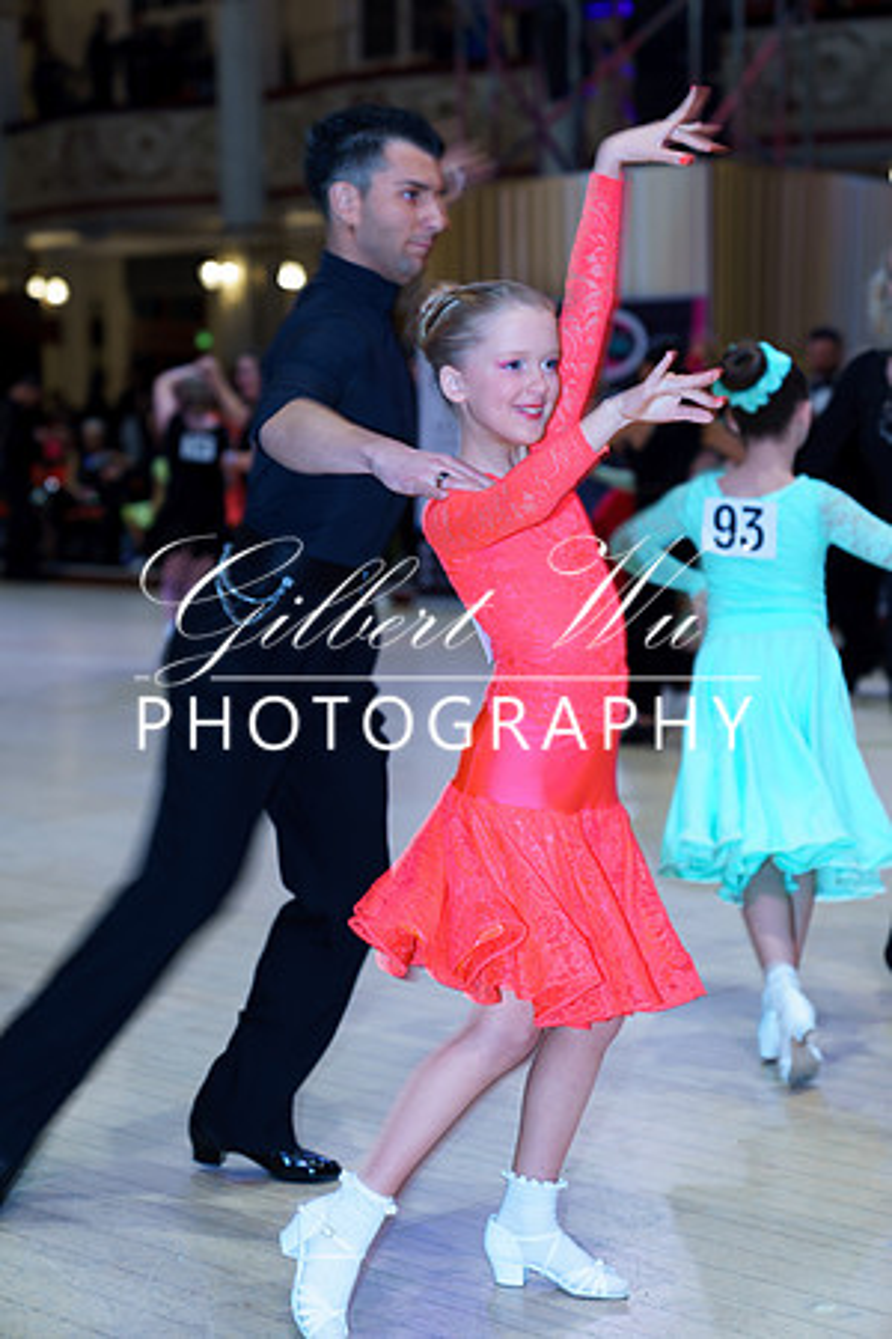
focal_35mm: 66
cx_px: 446
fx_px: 2453
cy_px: 670
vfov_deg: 30.5
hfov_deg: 20.6
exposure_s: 1/60
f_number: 2.8
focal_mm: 66
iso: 200
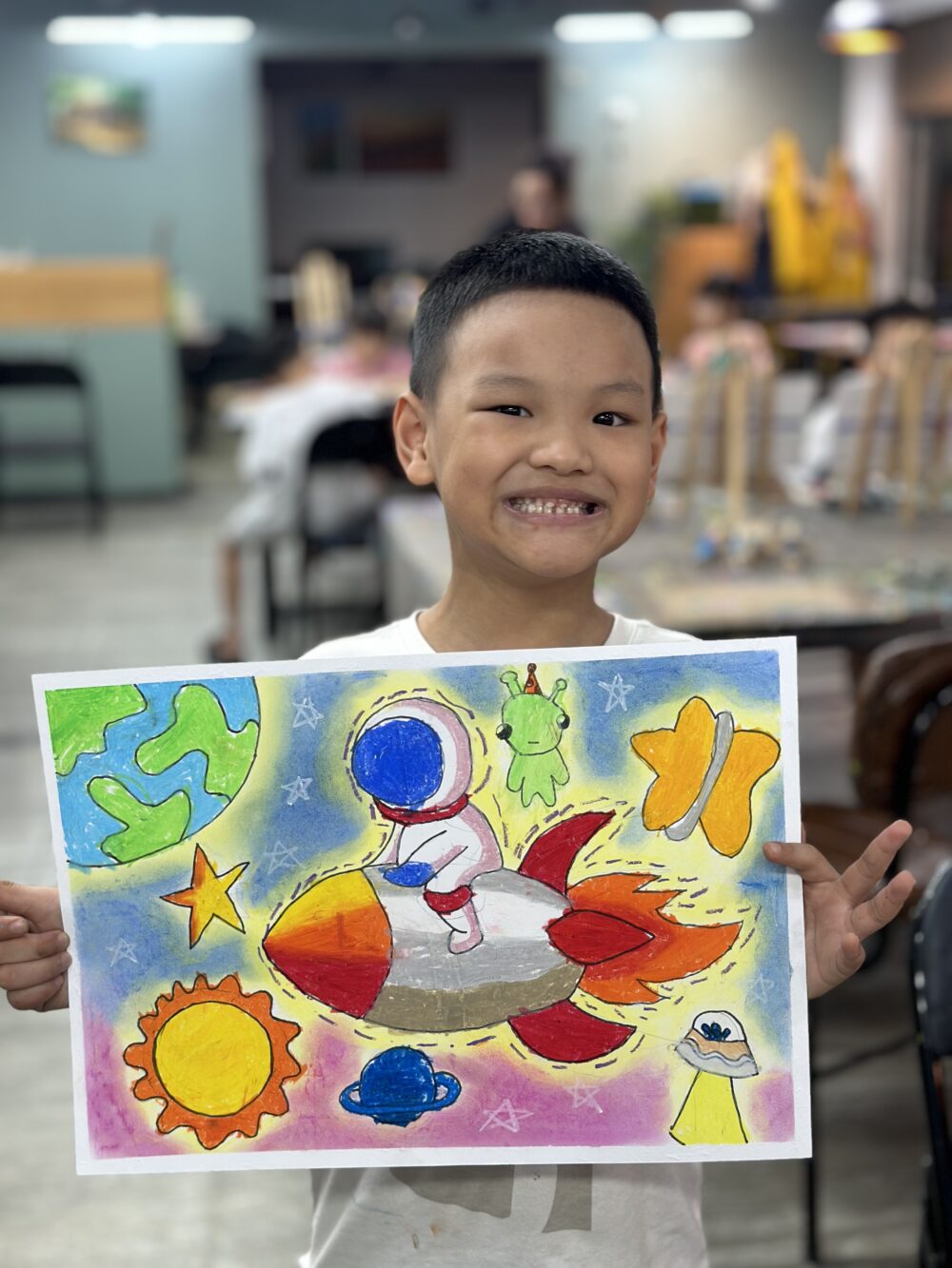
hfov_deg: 30.3
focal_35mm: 48
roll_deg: +0.8
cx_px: 476
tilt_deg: -13.0
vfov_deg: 39.7
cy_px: 634
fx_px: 1760
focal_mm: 6.86
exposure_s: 1/50
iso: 80
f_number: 1.78
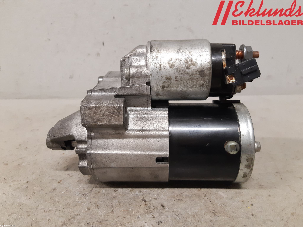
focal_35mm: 26
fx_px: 228
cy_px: 114
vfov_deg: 53.1
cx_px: 152
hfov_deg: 67.3
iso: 250
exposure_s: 1/50
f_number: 1.7
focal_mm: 3.93
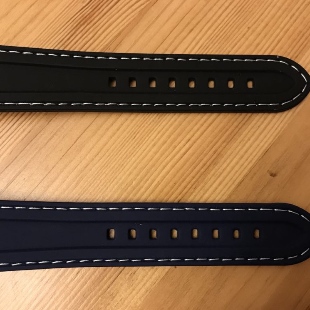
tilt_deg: -82.5
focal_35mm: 34
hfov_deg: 48.4
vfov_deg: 48.4
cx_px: 138
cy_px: 156
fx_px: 344
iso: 50
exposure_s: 1/15
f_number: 1.8
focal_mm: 3.99
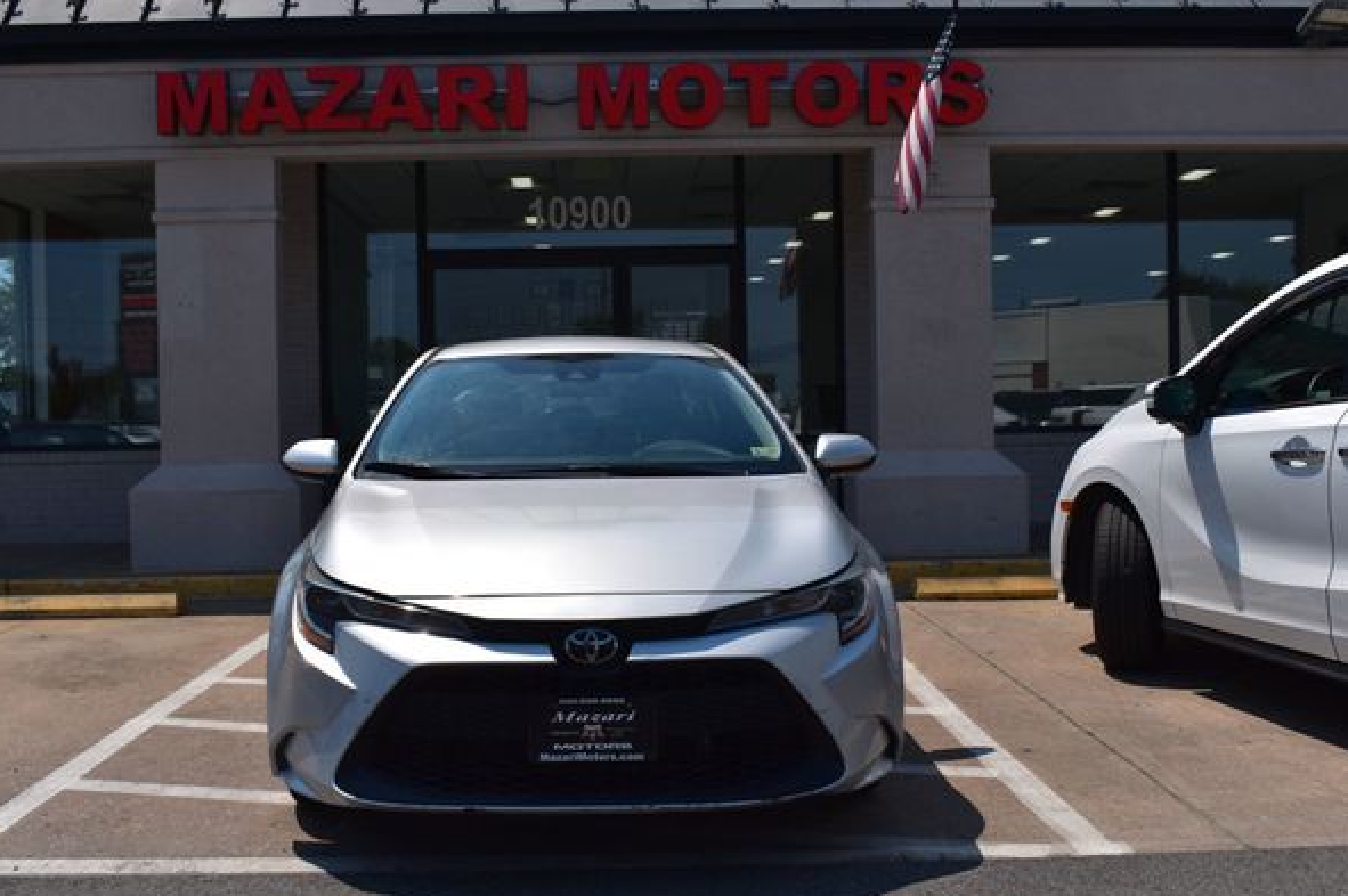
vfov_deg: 34.1
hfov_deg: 49.6
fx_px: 1459
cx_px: 632
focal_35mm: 39
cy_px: 463
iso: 200
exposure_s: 1/640
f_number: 11
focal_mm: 24
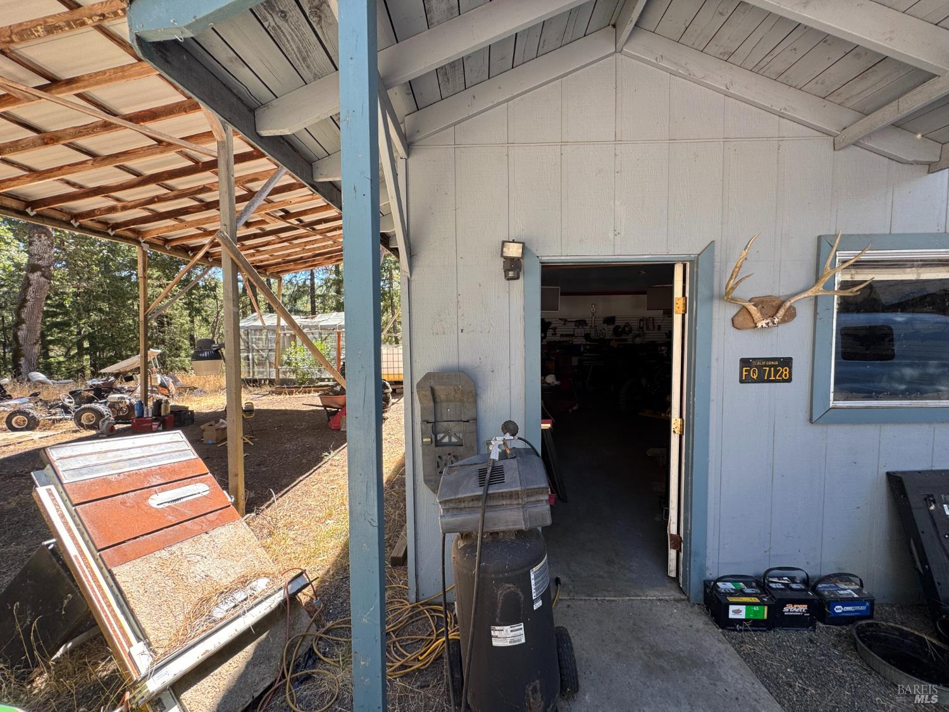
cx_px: 474
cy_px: 356
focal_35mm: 14
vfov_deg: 85.7
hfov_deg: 102.1
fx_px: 384
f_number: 2.2
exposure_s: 1/104
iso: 40
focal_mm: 2.22
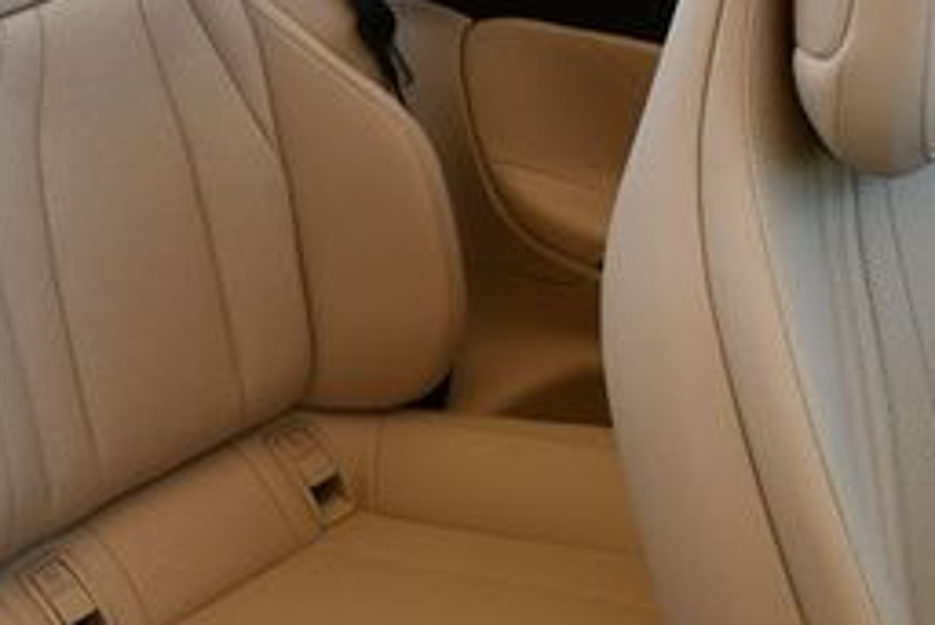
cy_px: 216
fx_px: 2339
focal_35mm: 90
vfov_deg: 15.2
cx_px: -164
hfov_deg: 21.2
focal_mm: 18
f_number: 5.6
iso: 280
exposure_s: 1/250
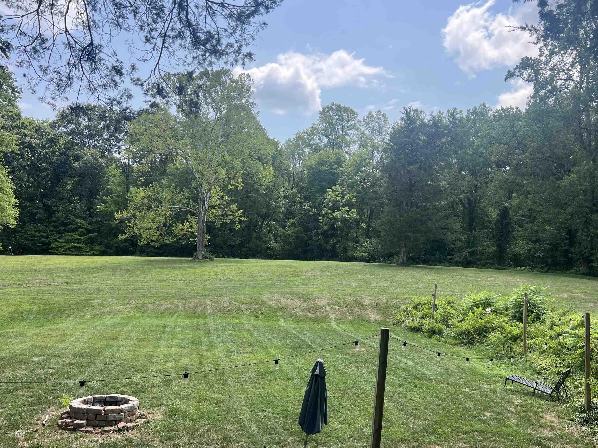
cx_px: 329
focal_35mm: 30
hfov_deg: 59.8
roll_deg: -3.9
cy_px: 240
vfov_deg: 46.8
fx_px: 518
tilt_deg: +1.2
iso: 50
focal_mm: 5.7
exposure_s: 1/1869
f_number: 1.5
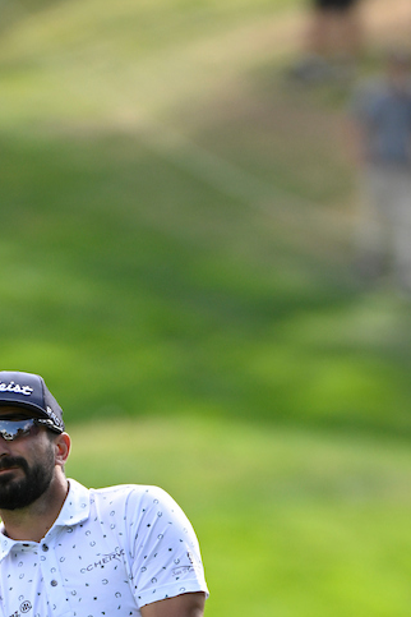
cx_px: 154
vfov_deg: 2.1
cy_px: 663
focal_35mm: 993
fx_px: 17004
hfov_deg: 1.4
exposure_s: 1/1250
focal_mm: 400
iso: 640
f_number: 4
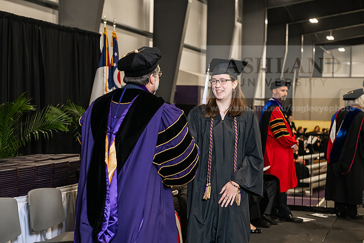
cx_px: 182
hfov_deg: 28.8
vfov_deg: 19.5
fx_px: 708
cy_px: 122
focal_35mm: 70
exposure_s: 1/200
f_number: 5
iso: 2500
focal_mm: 70
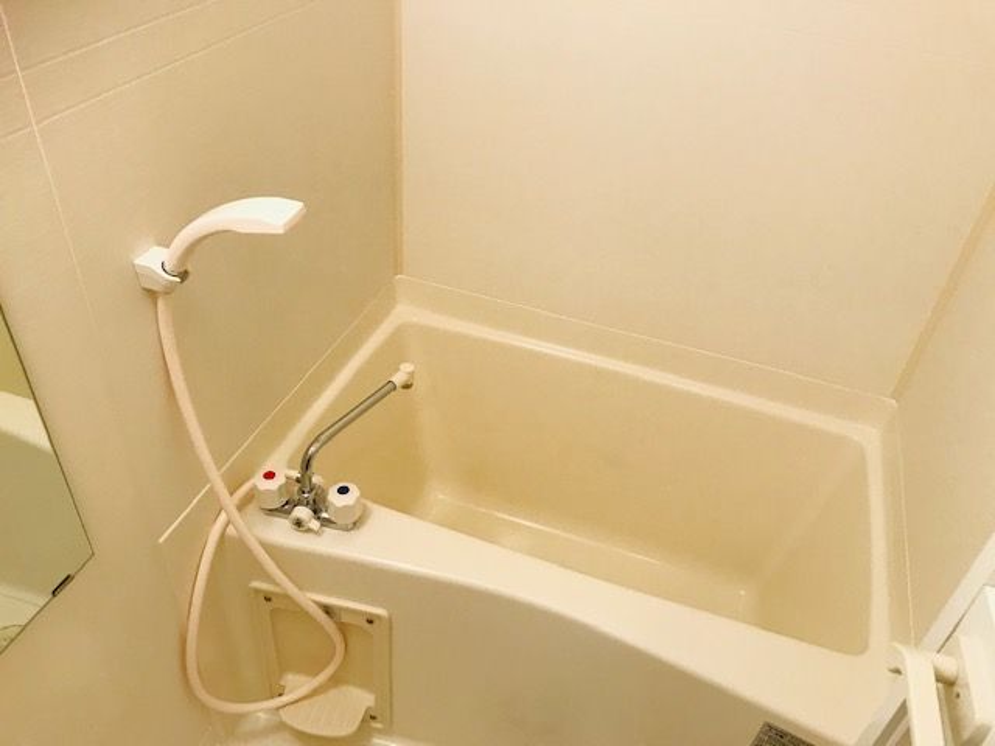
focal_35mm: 28
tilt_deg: -39.0
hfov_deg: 63.4
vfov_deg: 49.7
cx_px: 498
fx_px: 805
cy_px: 373
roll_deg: -5.8
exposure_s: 1/30
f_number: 1.8
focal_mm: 3.99
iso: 32
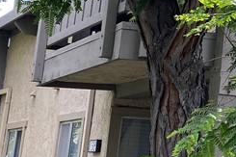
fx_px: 740
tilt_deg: +13.0
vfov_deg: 12.0
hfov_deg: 15.8
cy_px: 6
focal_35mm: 113
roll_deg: -1.8
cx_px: 406
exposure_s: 1/256
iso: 32
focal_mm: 4.25
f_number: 1.8
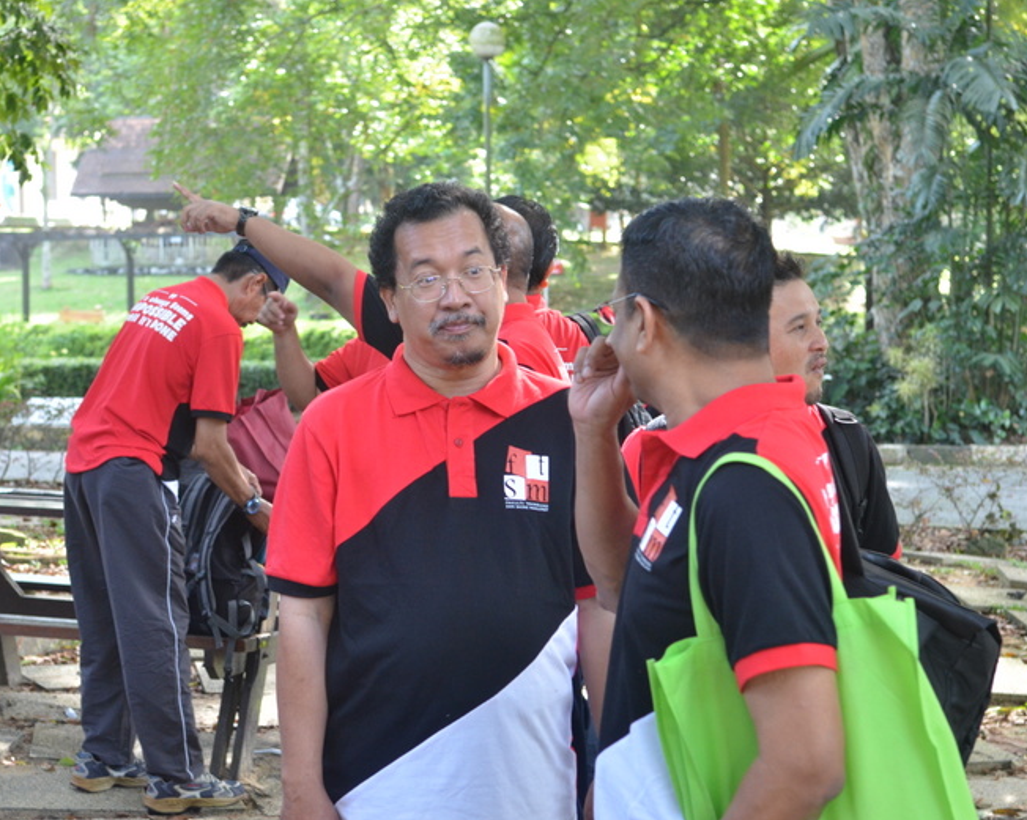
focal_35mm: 69
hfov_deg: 27.5
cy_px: 412
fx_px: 2096
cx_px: 439
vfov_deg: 22.1
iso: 1000
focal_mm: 40
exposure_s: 1/125
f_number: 4.5
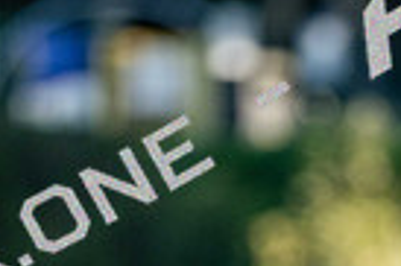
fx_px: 18902
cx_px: 518
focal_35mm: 1699
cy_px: 506
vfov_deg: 0.8
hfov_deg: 1.2
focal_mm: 400
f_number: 4.5
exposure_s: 1/2500
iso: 640
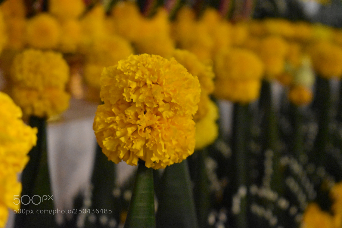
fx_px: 784
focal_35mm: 82
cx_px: 171
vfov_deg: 16.5
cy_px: 114
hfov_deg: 24.6
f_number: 5.6
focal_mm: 55
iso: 9000
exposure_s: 1/60
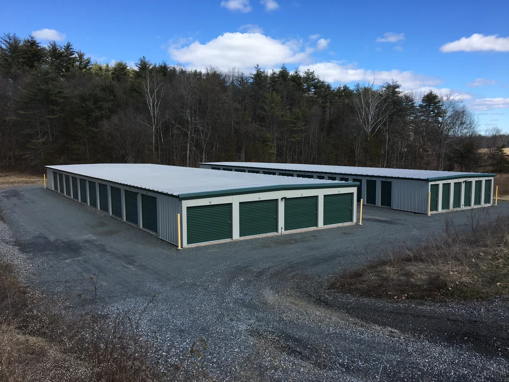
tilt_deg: -5.4
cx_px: 254
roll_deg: +0.1
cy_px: 191
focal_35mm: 29
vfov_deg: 48.2
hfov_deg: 61.7
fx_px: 426
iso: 25
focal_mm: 4.15
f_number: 2.2
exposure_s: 1/1115
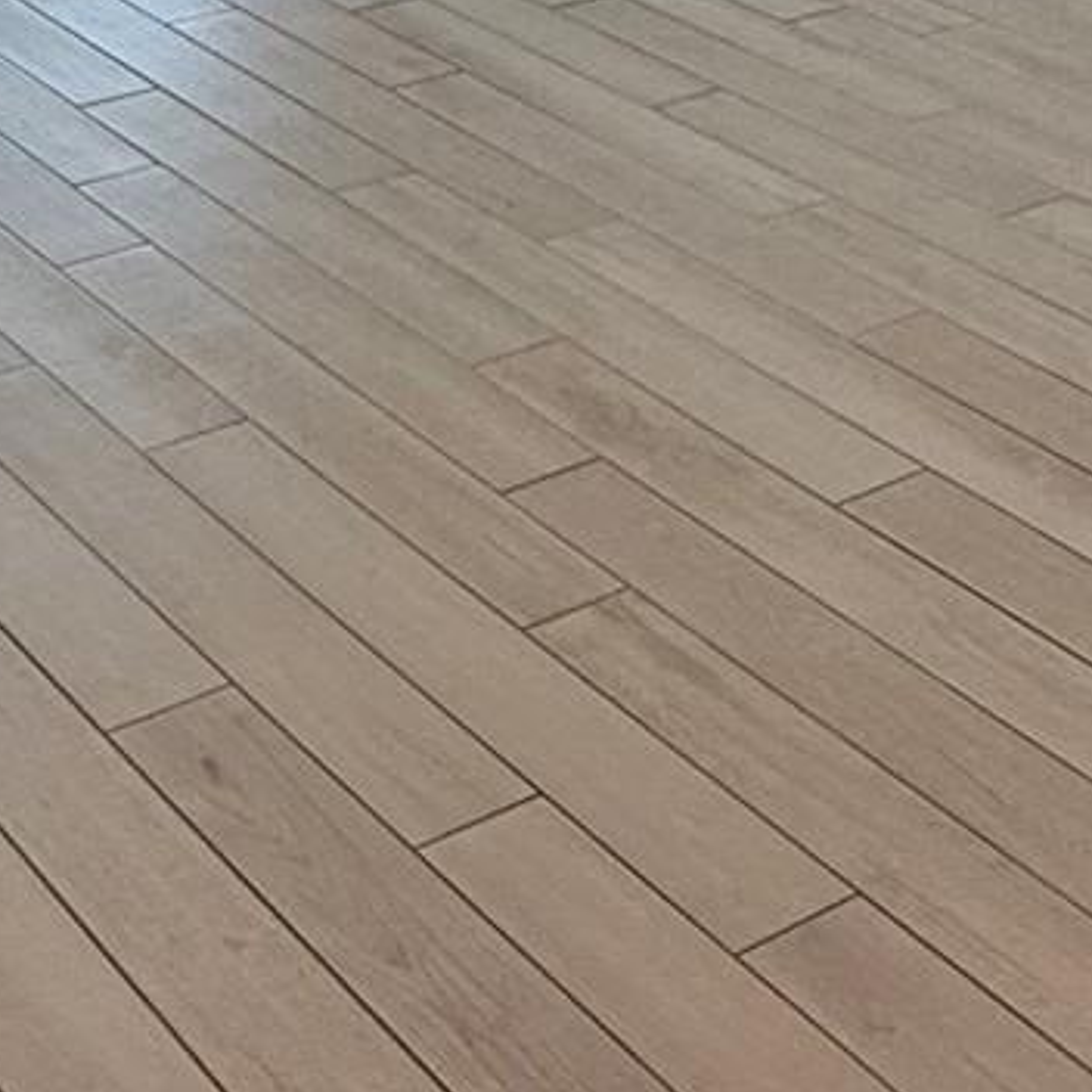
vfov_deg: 20.0
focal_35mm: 72
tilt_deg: -4.5
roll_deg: +0.8
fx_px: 2570
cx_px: 0
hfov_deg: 23.0
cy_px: -636
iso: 50
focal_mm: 2.22
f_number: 2.2
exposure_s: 1/236
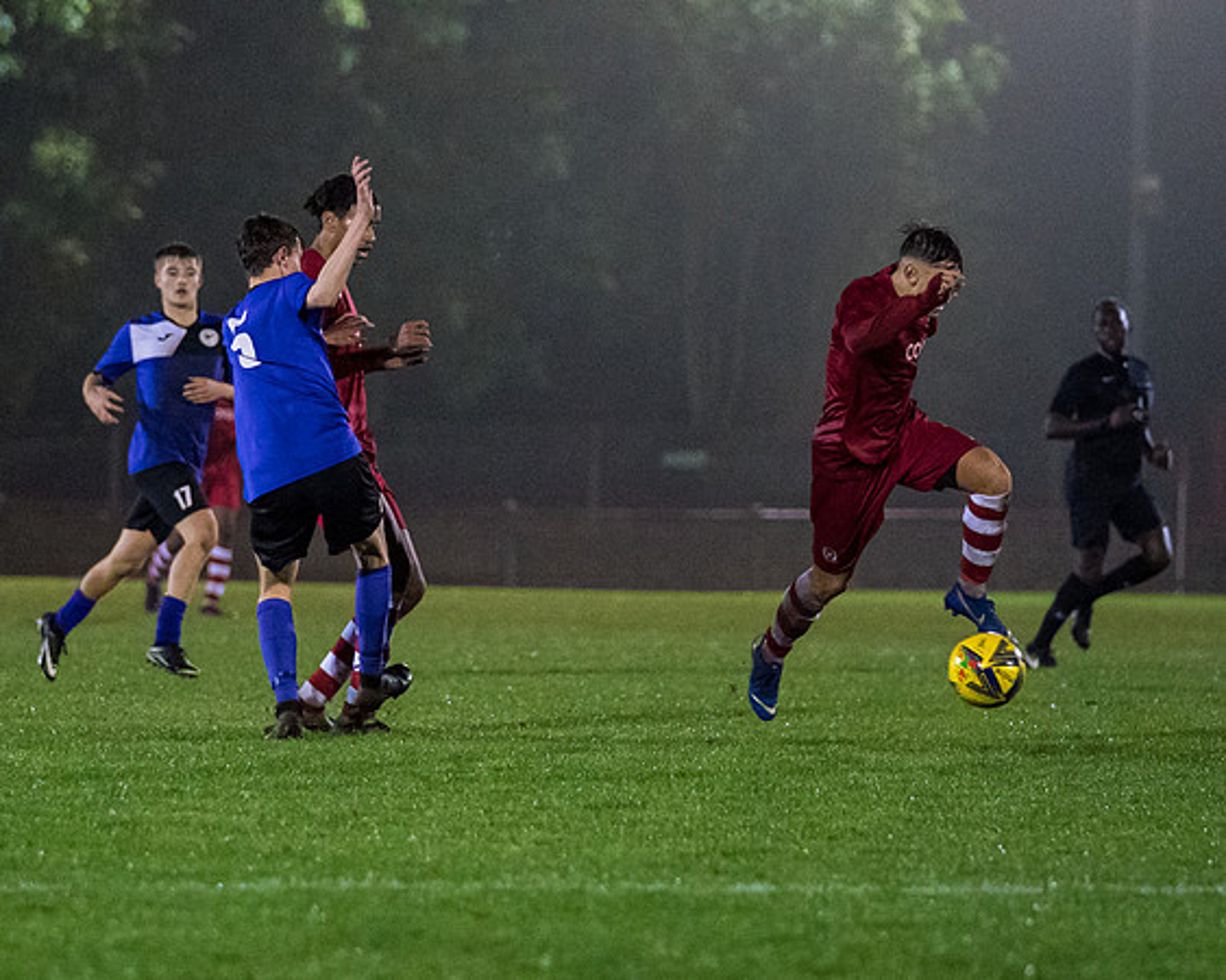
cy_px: 473
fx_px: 9837
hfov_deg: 7.1
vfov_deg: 5.7
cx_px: 362
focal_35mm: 271
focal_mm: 136
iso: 6400
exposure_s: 1/1250
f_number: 2.8
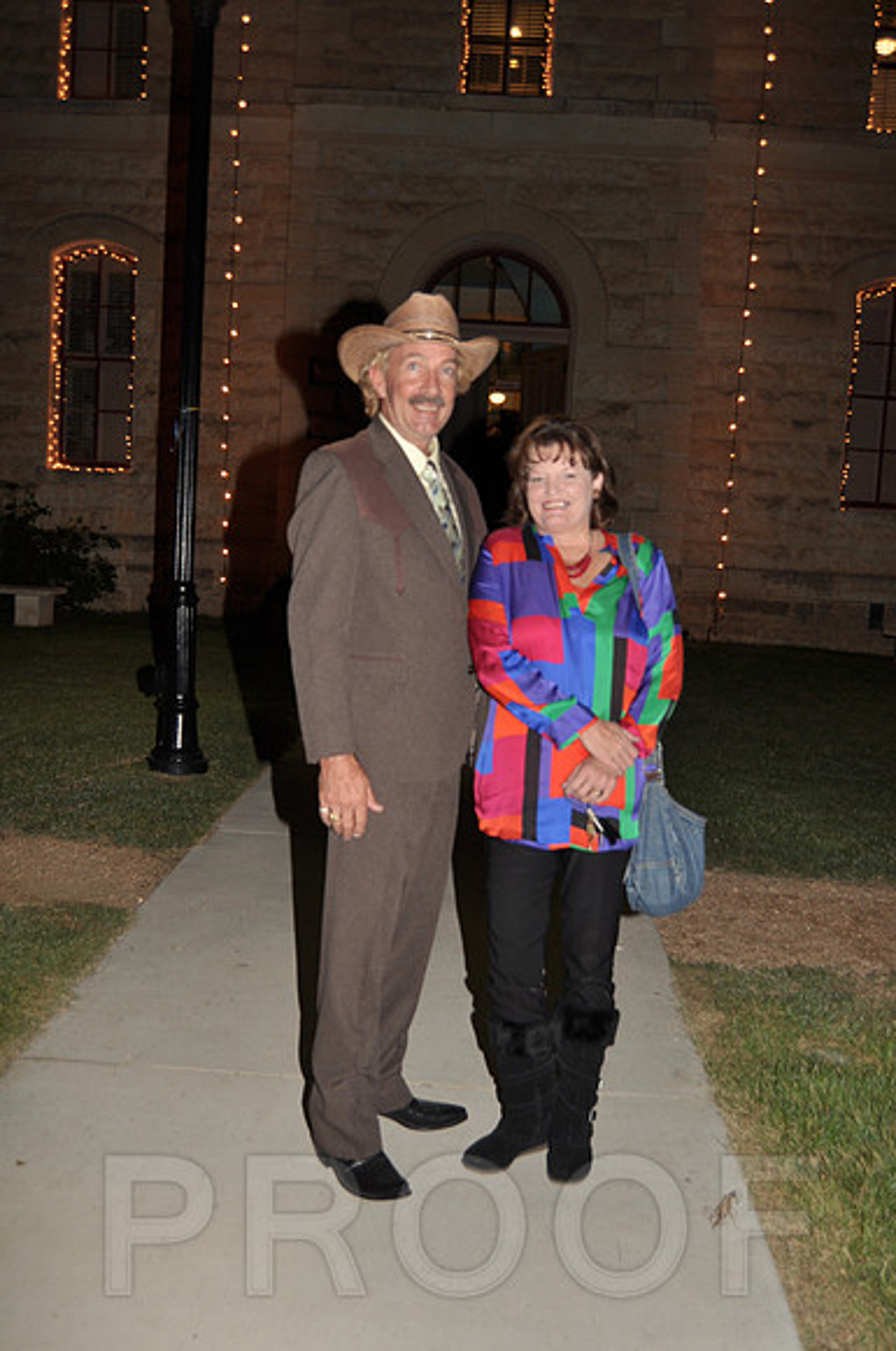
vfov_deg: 55.2
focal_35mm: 34
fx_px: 1292
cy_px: 676
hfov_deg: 38.3
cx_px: 448
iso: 250
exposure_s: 1/60
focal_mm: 23
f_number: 4
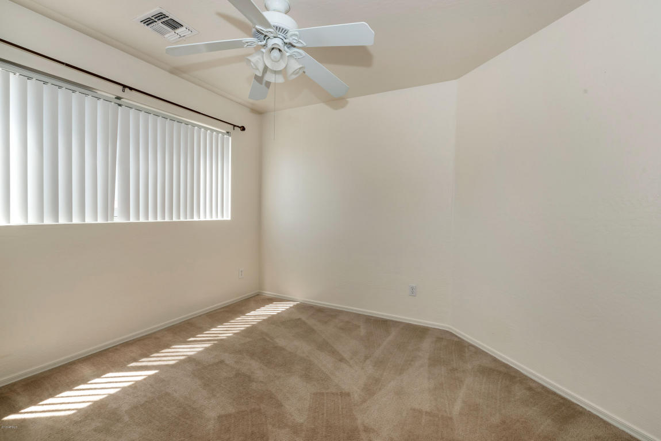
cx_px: 330
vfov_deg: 77.3
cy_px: 220
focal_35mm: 15
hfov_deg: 100.4
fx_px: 275
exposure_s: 1/60
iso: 500
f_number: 11
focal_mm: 15
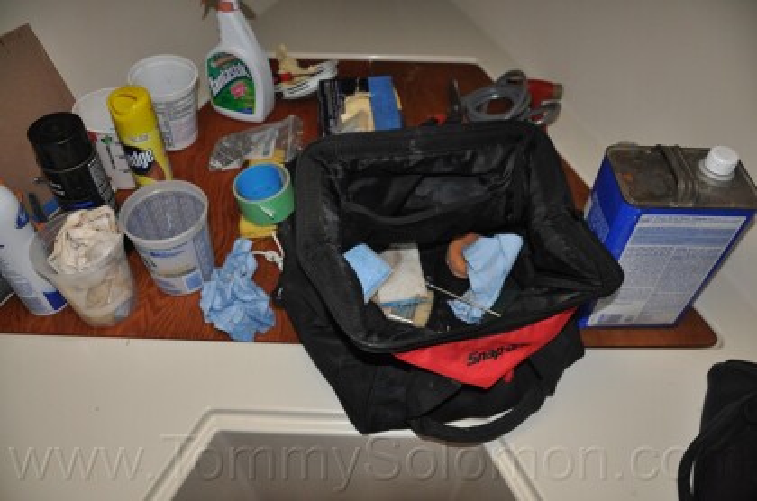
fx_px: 566
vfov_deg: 47.7
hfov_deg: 67.5
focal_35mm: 27
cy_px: 250
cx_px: 378
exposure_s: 1/60
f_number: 3.5
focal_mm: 18
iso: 800
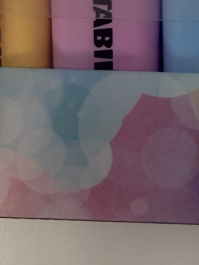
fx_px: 628
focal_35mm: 82
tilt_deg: -85.4
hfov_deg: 17.6
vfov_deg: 22.7
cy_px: -16
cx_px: 194
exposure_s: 1/100
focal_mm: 2.22
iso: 125
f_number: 2.2
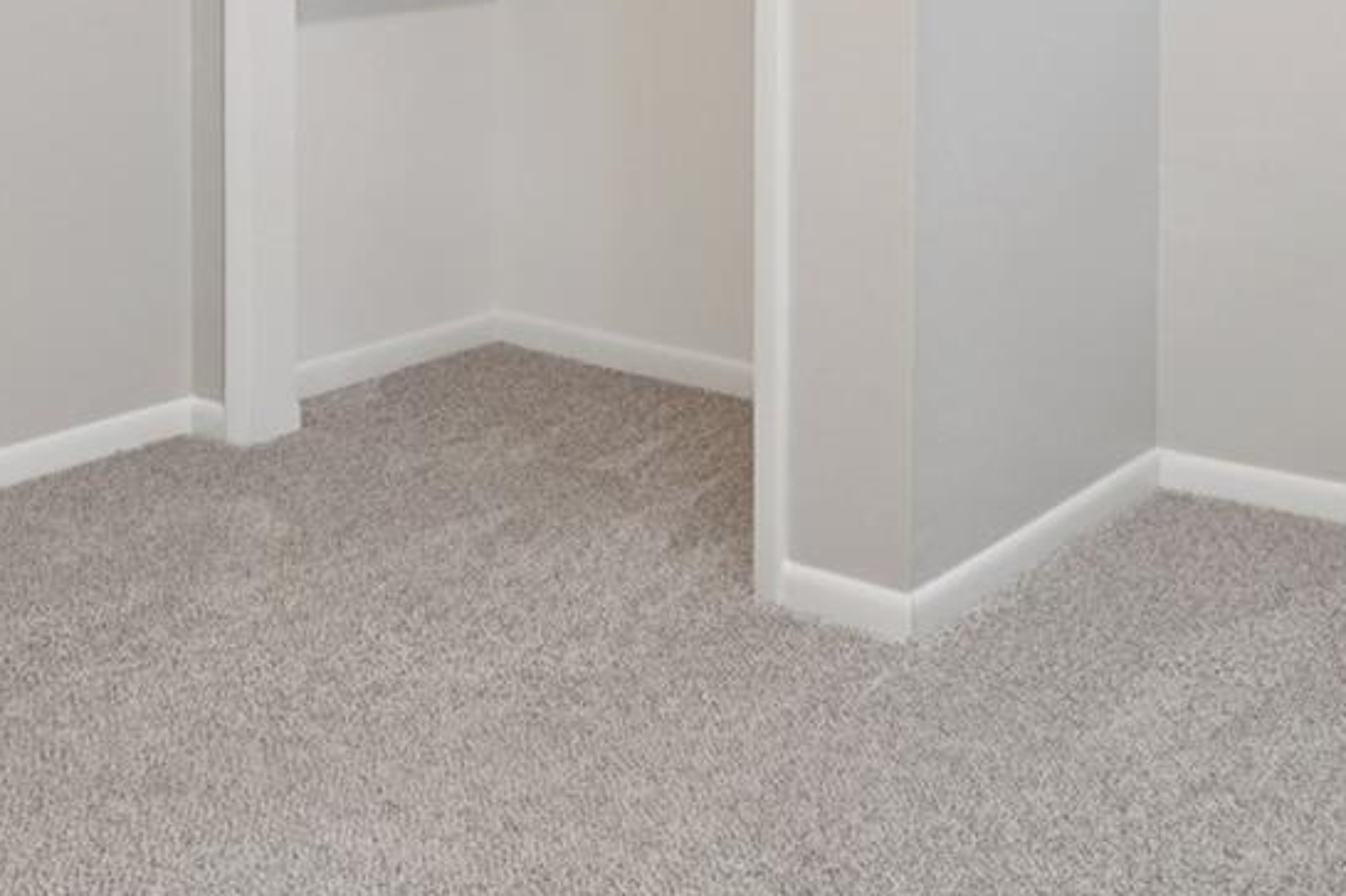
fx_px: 1812
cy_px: -133
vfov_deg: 25.4
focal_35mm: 48
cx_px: 622
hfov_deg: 40.7
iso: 800
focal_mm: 11
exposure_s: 1/15
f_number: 8
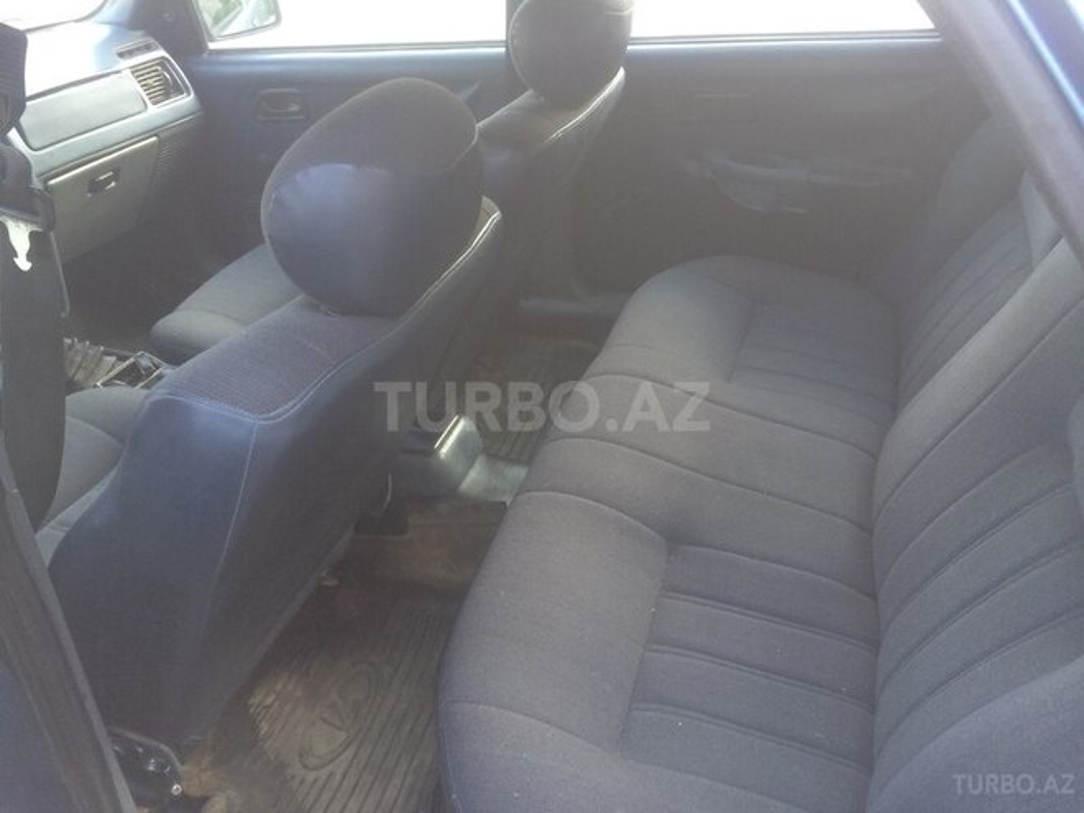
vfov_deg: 48.2
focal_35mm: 29
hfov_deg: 61.7
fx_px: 908
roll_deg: +1.4
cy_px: 406
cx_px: 542
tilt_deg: -35.7
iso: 40
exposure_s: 1/33
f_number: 2.2
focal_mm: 4.15
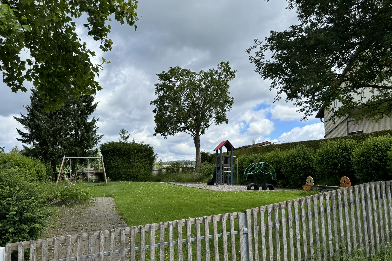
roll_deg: +0.8
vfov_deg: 46.3
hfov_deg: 65.5
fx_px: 305
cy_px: 149
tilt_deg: +8.0
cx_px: 191
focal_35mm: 28
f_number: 1.78
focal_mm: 6.76
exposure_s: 1/2833
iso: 80
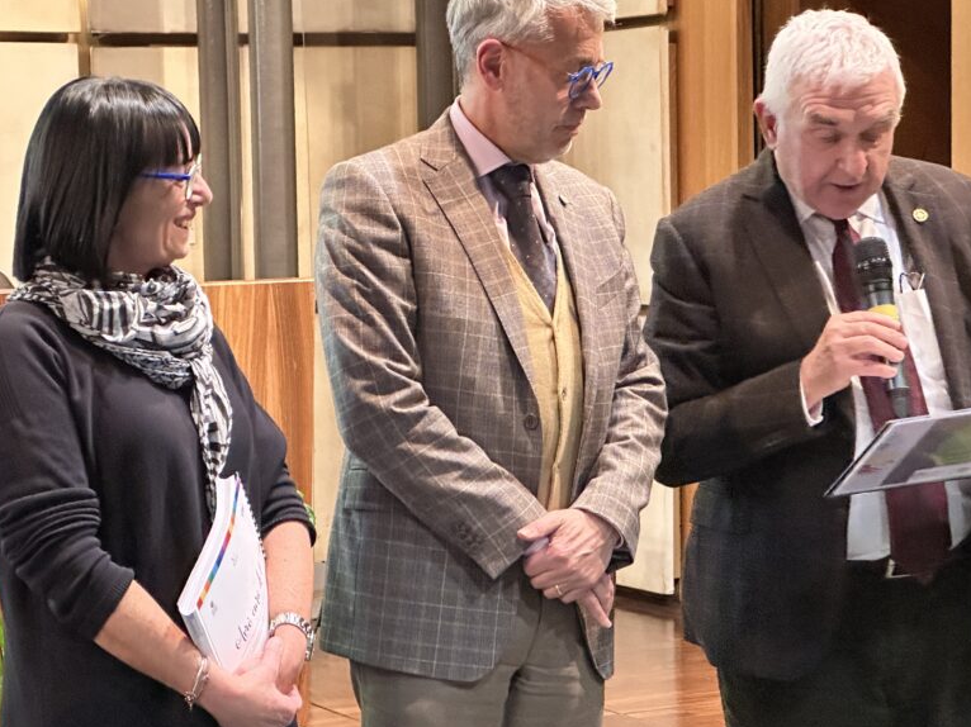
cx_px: 517
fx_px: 2888
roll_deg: +1.5
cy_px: 417
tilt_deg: -5.0
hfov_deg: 19.1
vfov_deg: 14.4
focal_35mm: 103
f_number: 2.8
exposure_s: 1/34
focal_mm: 9
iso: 1250
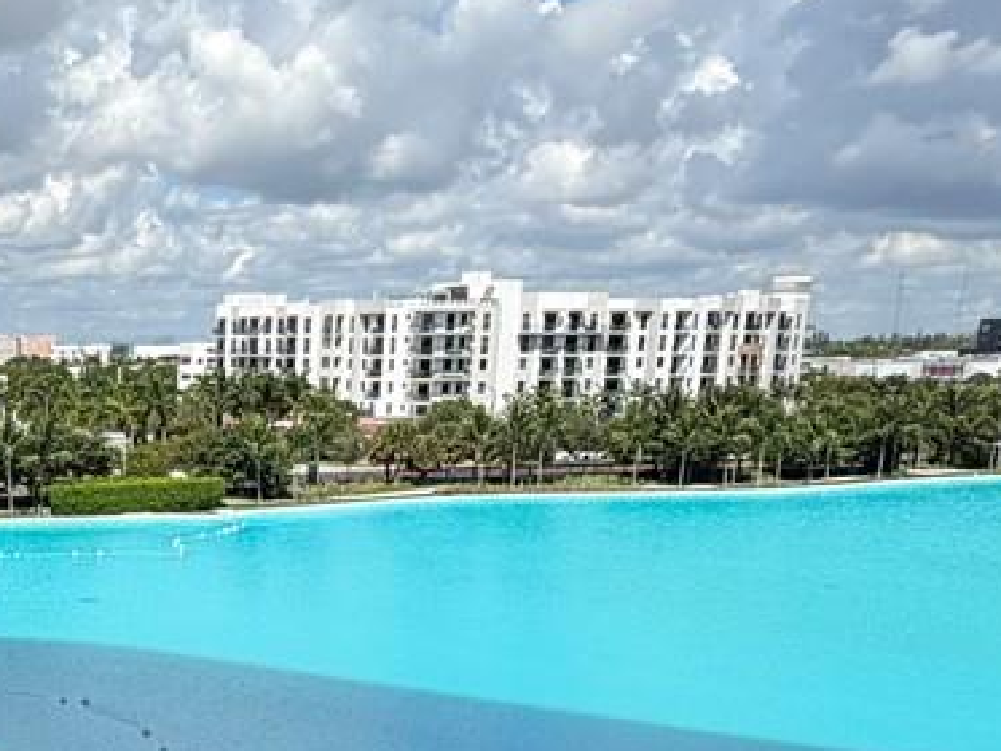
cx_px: -78
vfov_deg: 23.0
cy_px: 826
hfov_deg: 29.3
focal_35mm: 60
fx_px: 1736
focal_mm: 2.22
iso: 20
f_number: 2.2
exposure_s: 1/1033
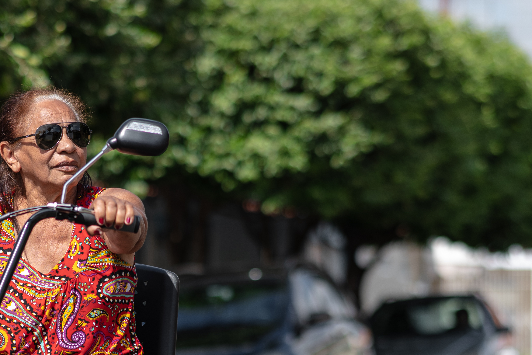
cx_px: 100
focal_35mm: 204
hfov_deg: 10.1
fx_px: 3015
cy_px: 313
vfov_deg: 6.7
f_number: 2
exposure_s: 1/2000
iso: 50
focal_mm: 85
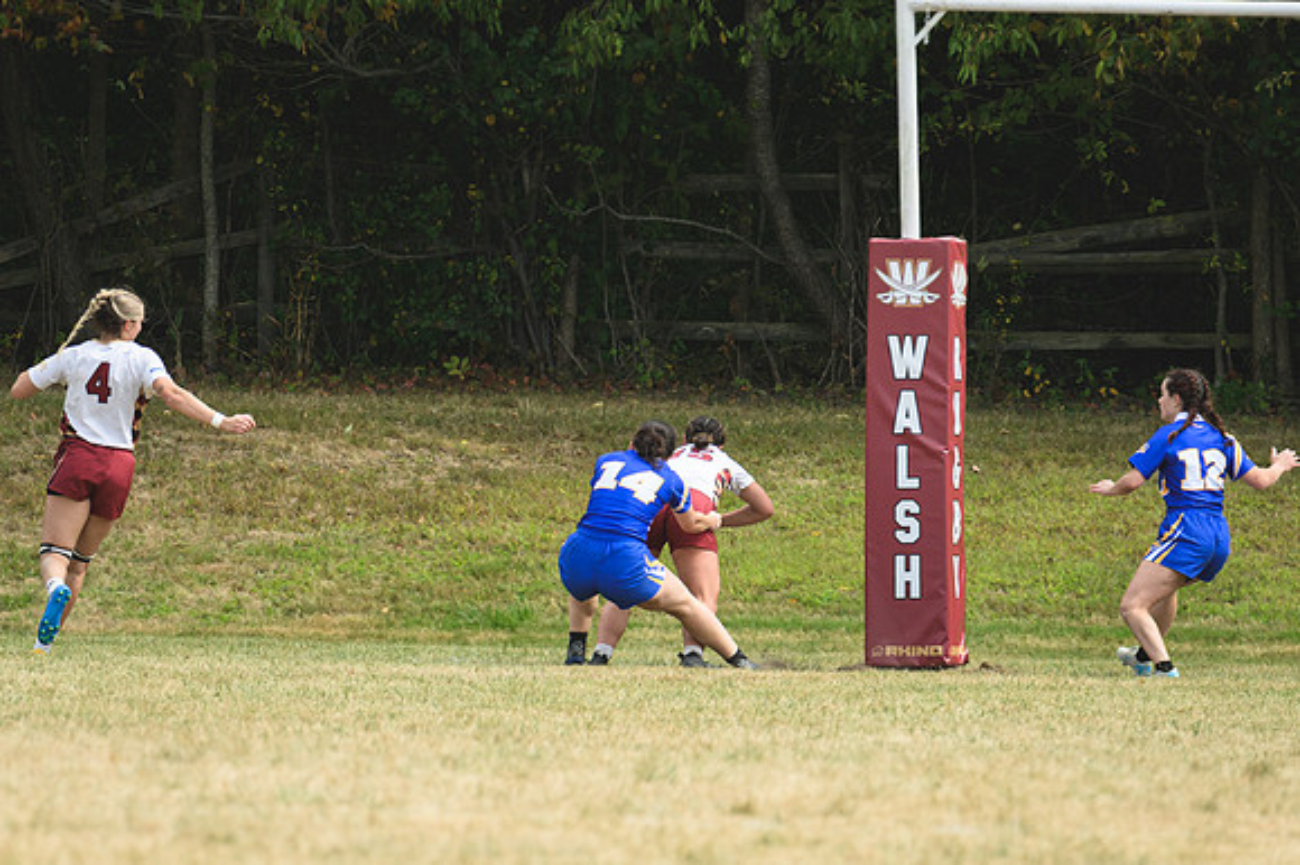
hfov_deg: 3.1
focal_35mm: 672
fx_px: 24247
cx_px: 568
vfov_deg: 2.0
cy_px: 432
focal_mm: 380
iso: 400
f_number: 6
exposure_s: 1/1000
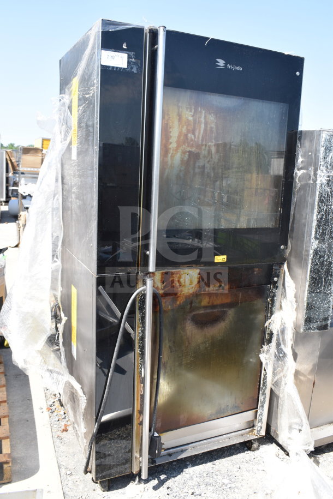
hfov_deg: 43.6
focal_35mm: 30
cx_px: 166
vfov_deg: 61.9
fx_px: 416
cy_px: 250
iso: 200
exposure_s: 1/200
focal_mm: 20
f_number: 7.1
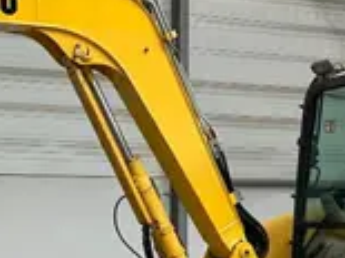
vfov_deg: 16.2
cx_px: 129
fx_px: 896
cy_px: 234
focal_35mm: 90
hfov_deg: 21.7
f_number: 1.8
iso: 100
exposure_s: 1/60
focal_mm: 3
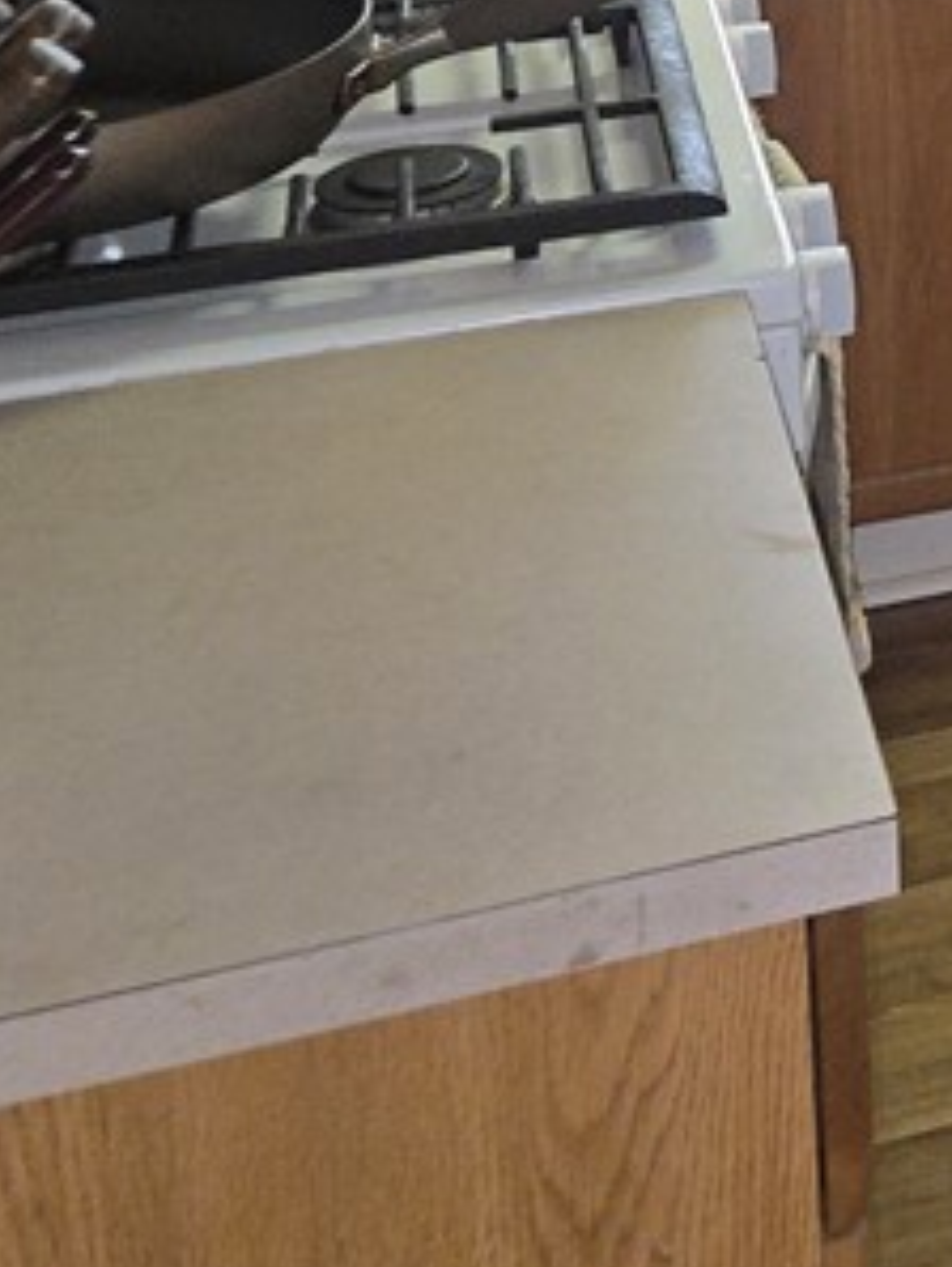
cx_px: 1683
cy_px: -230
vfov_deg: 22.8
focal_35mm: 79
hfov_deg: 16.0
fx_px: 2893
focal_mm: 5.4
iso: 125
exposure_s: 1/40
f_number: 1.8
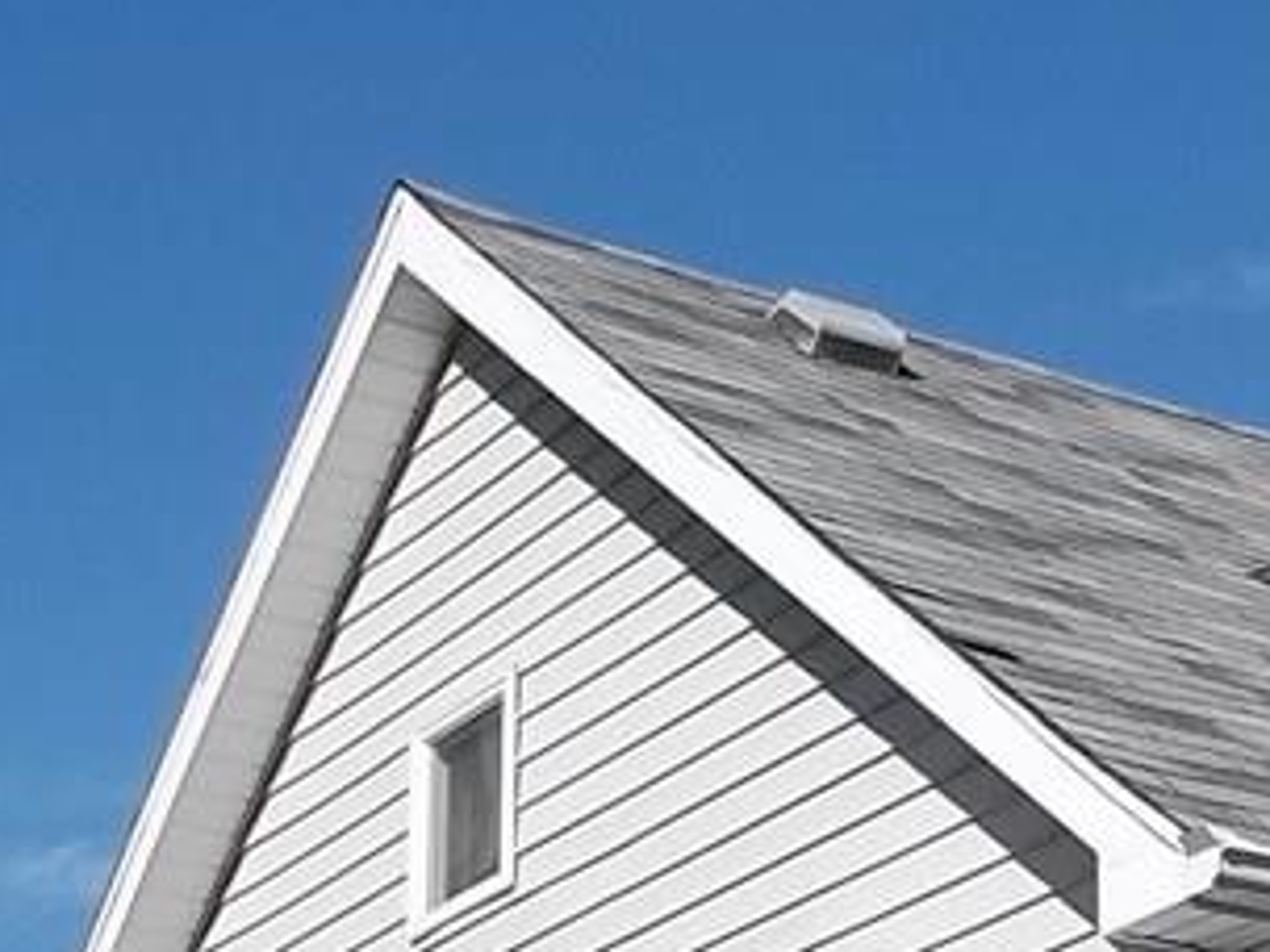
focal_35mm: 111
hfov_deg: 17.3
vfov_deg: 13.0
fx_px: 4072
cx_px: 1312
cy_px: 1115
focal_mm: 5.9
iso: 80
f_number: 8
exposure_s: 1/250
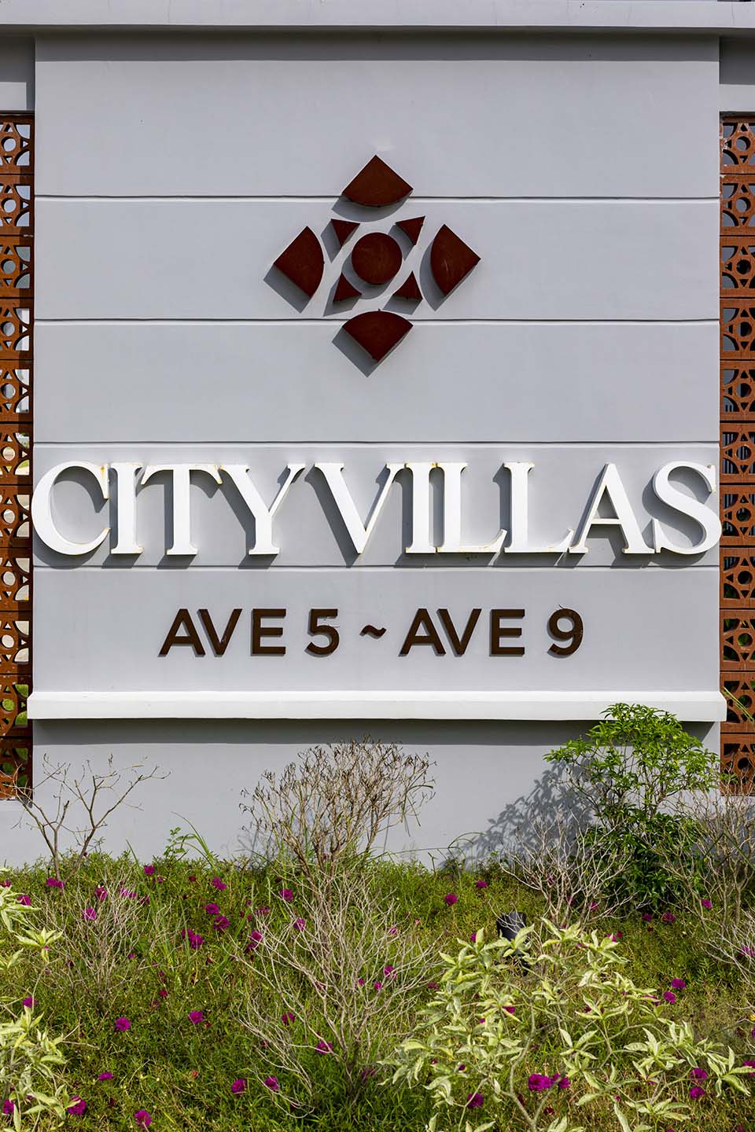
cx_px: 378
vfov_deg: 45.4
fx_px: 1353
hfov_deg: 31.2
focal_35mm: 43
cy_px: 566
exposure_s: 1/640
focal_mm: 43
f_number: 8
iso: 140
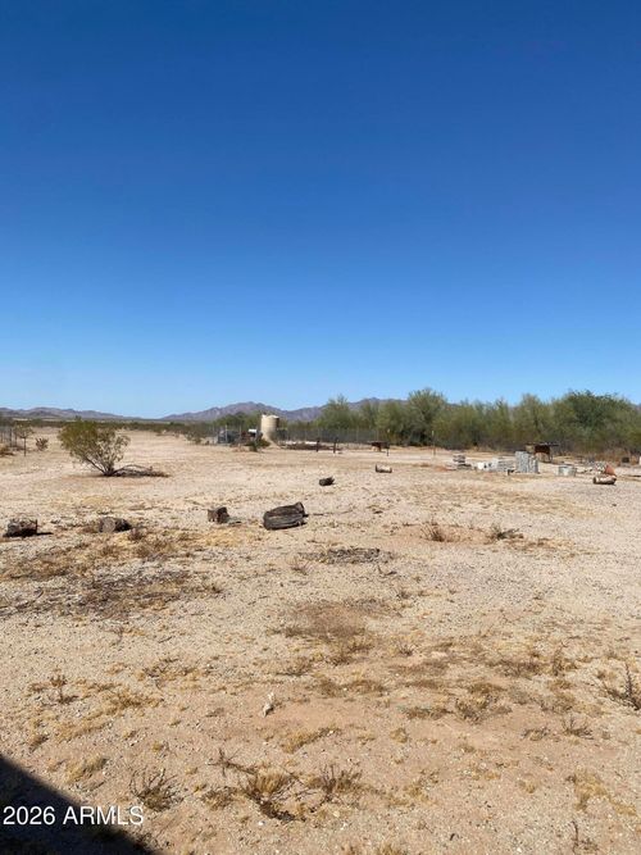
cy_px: 428
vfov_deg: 67.3
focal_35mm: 26
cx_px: 320
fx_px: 642
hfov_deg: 53.0
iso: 32
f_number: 1.8
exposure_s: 1/5025
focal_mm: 4.25
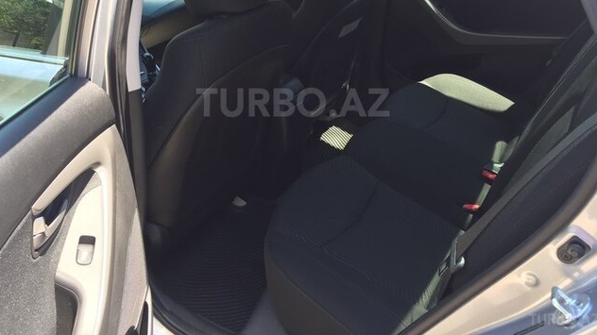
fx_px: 522
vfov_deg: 35.1
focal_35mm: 33
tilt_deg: -22.5
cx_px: 293
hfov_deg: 59.5
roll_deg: +1.0
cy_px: 102
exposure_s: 1/100
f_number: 2.2
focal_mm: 4.15
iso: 32
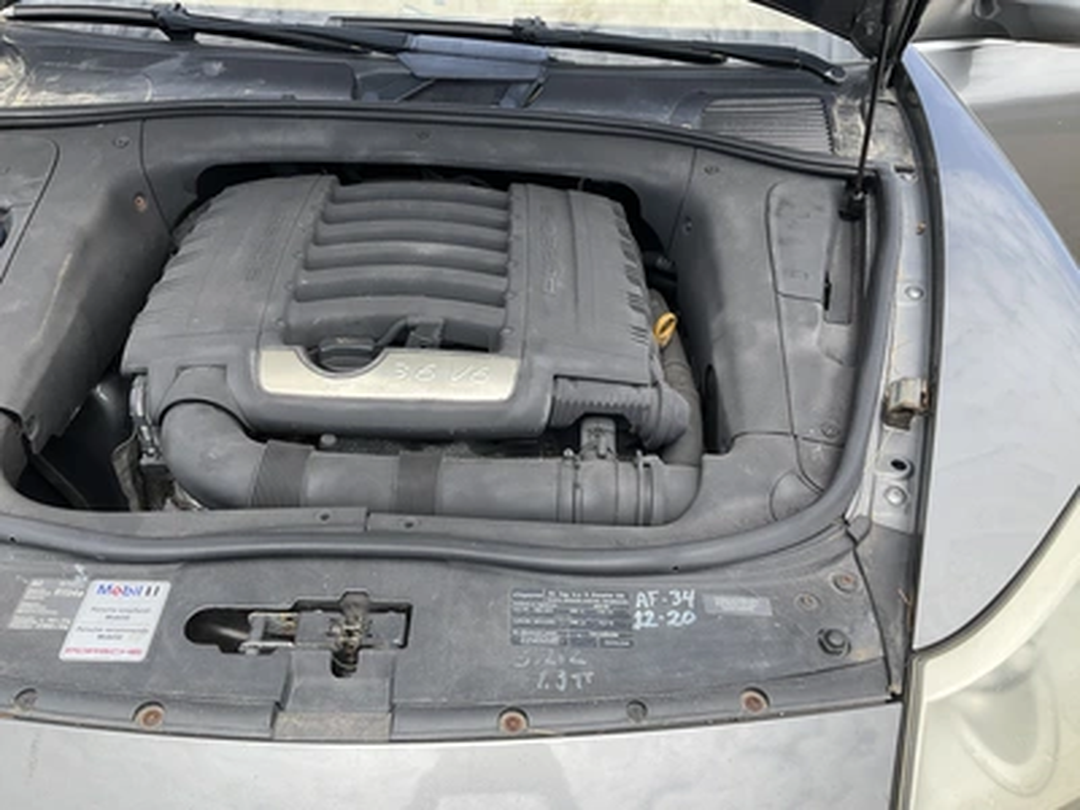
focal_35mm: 29
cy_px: 405
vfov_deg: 48.2
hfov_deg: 61.7
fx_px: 905
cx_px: 540
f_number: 1.8
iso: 25
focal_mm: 3
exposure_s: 1/620
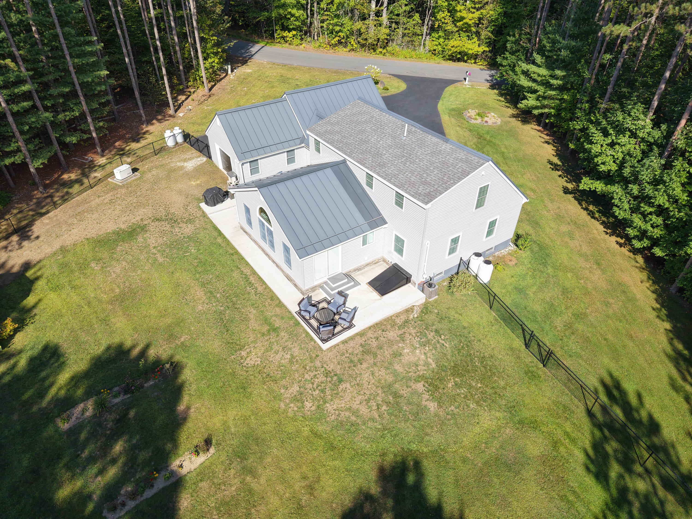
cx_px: 346
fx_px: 480
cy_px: 260
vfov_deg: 56.8
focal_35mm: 24
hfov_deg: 71.6
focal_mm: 8.67
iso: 230
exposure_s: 1/3200
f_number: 1.8
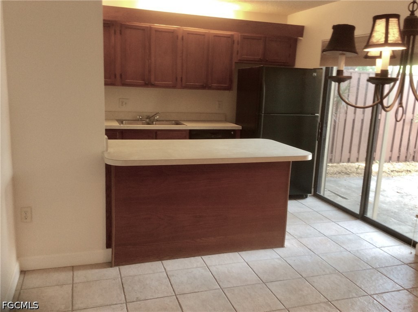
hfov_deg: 56.9
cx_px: 209
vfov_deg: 44.0
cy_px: 156
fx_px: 386
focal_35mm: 32
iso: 50
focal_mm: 3.3
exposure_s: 1/24
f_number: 2.4
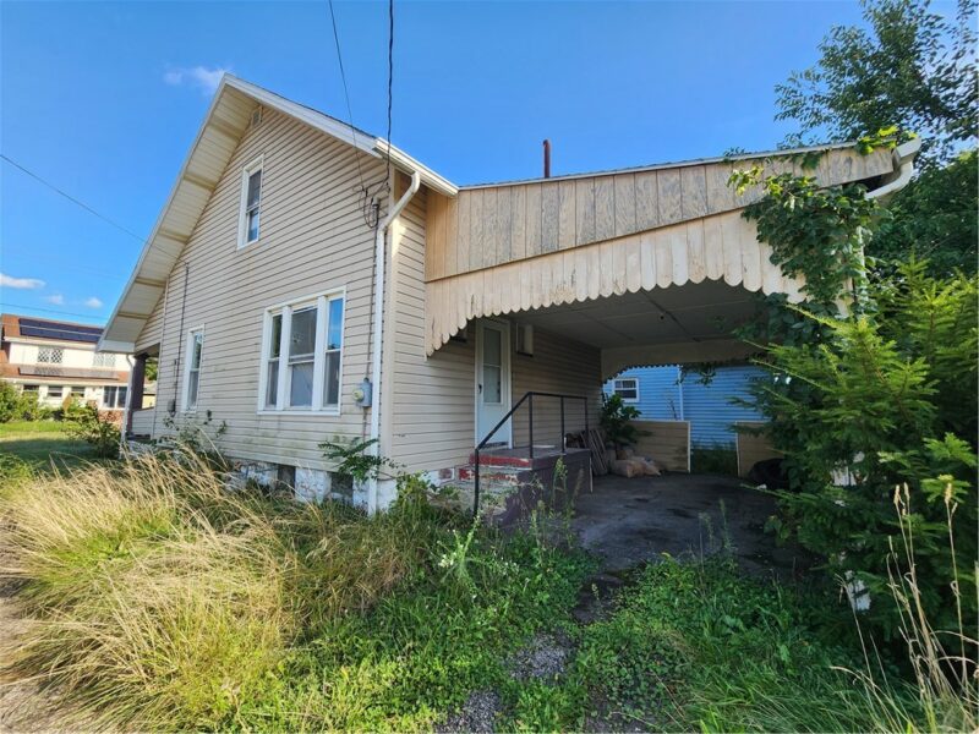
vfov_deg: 89.9
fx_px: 368
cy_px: 367
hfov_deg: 106.2
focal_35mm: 13
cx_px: 490
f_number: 2.2
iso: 50
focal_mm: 2.2
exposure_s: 1/400
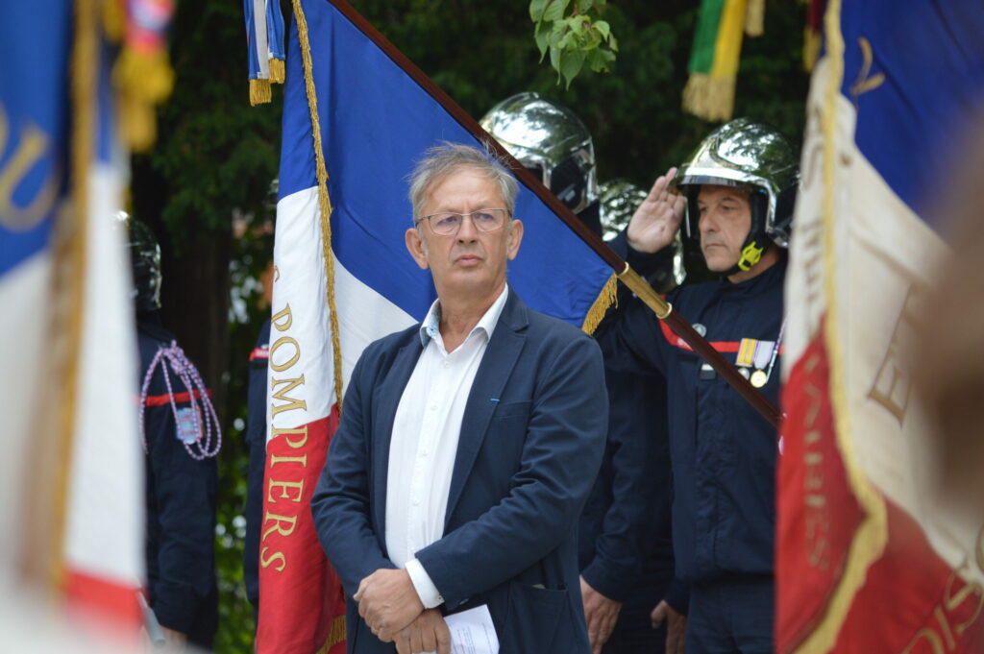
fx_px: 6964
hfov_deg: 8.1
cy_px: 327
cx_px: 492
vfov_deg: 5.4
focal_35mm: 255
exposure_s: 1/500
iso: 400
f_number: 5
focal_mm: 170
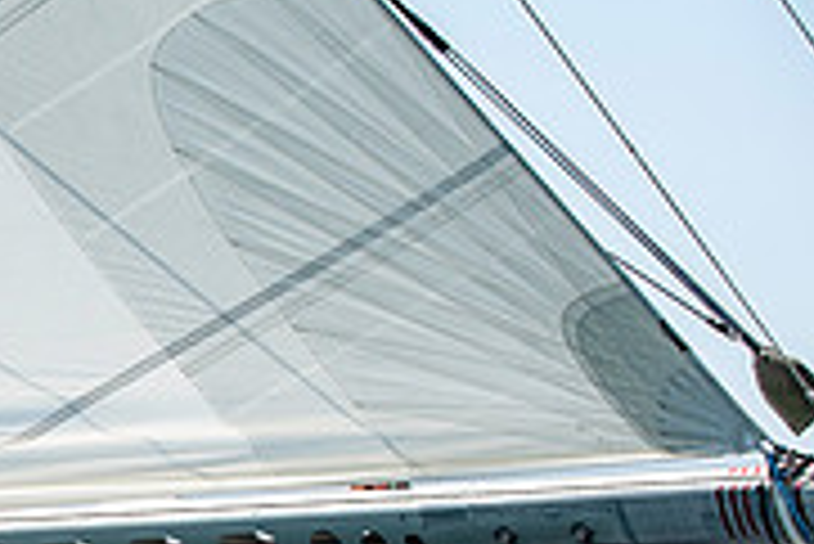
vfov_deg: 5.0
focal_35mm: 275
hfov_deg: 7.4
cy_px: 692
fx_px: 6223
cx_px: -436
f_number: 5
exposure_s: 1/2500
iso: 320
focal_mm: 86
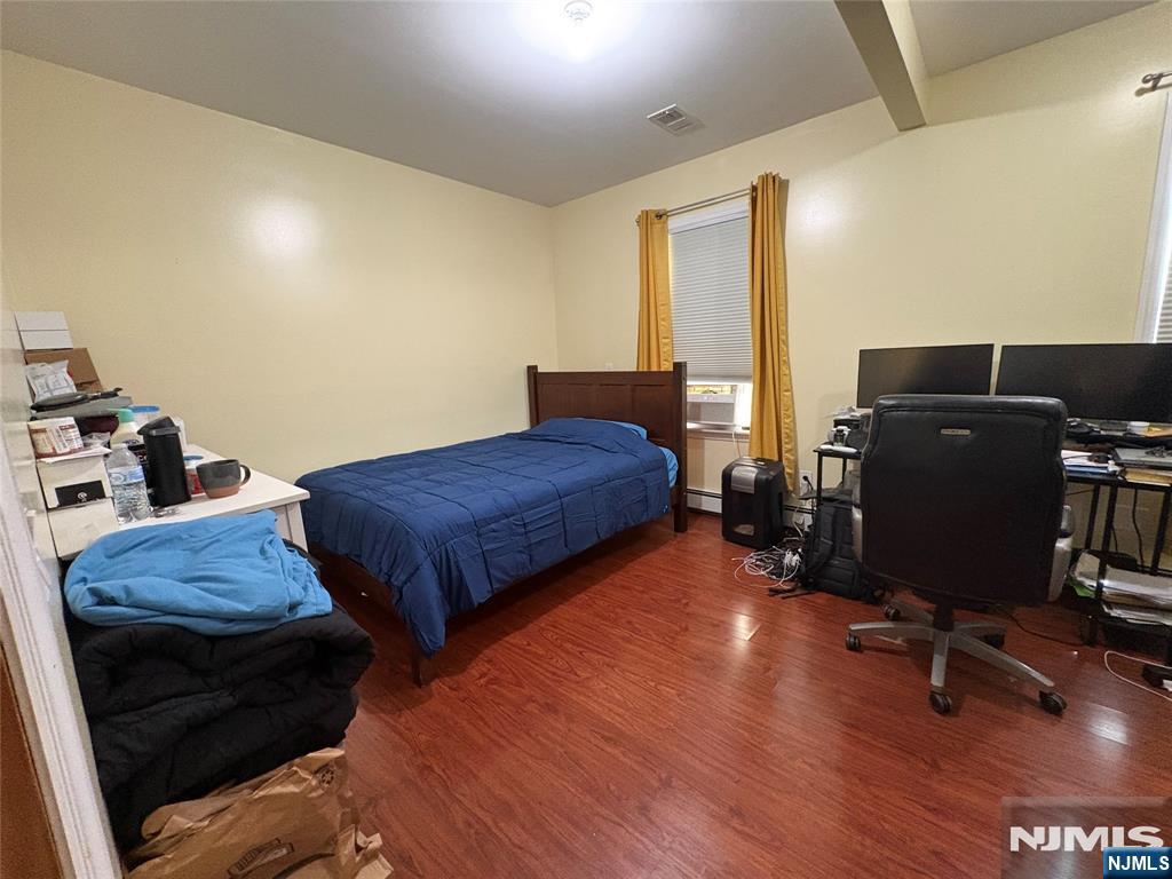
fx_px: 474
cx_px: 586
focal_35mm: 14
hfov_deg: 102.1
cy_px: 440
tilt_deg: -9.1
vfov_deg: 85.7
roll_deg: +2.5
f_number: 2.2
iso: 640
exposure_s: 1/60
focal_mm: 2.22
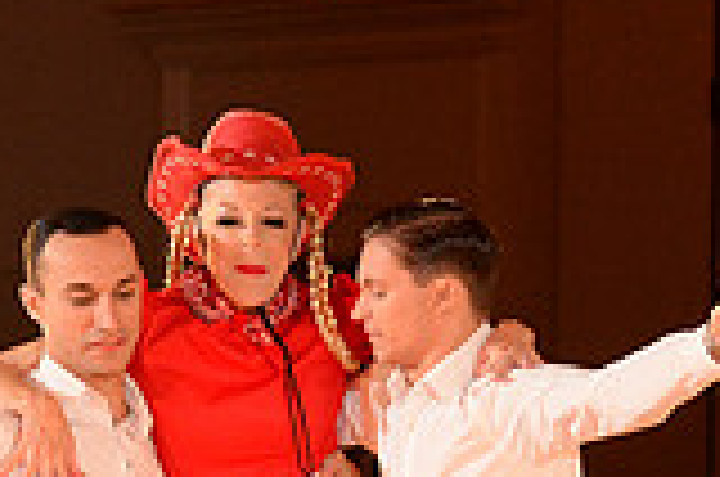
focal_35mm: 471
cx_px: 634
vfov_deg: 2.9
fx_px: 9401
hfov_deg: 4.4
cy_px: 655
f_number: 5.6
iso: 4000
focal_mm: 130
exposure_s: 1/250
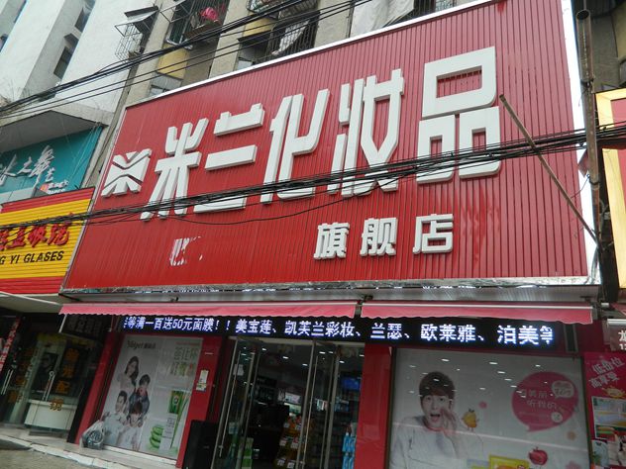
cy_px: 234
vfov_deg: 54.9
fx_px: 452
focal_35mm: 25
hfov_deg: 69.4
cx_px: 313
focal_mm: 4.5
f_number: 3.1
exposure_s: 1/200
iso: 80
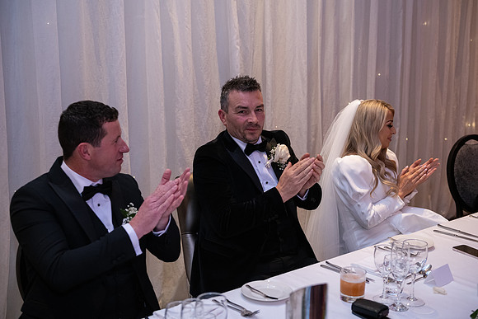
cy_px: 160
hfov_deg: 38.2
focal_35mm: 52
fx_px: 691
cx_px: 239
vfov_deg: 26.0
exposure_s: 1/160
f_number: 3.5
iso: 1250
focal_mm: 52
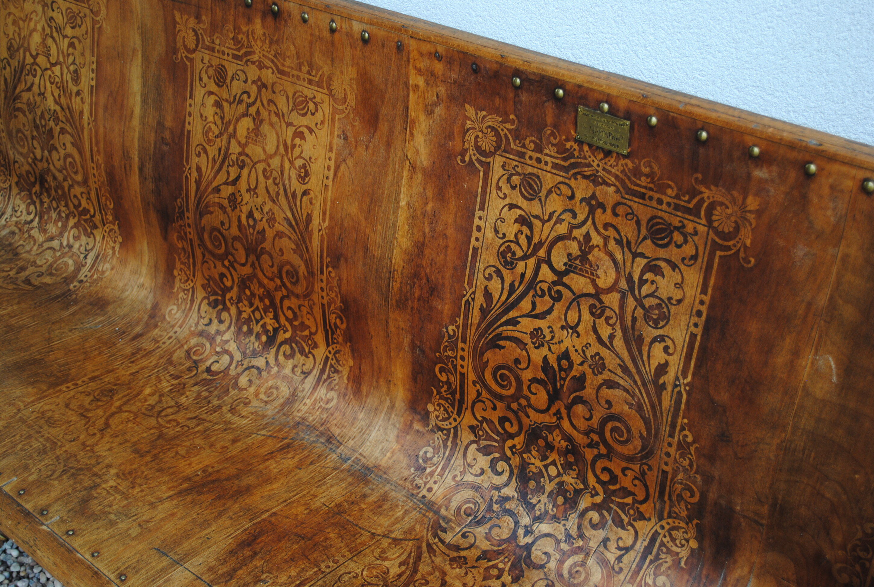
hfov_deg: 43.5
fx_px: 1095
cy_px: 294
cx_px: 437
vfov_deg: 30.0
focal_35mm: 45
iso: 200
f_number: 4.5
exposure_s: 1/80
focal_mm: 30
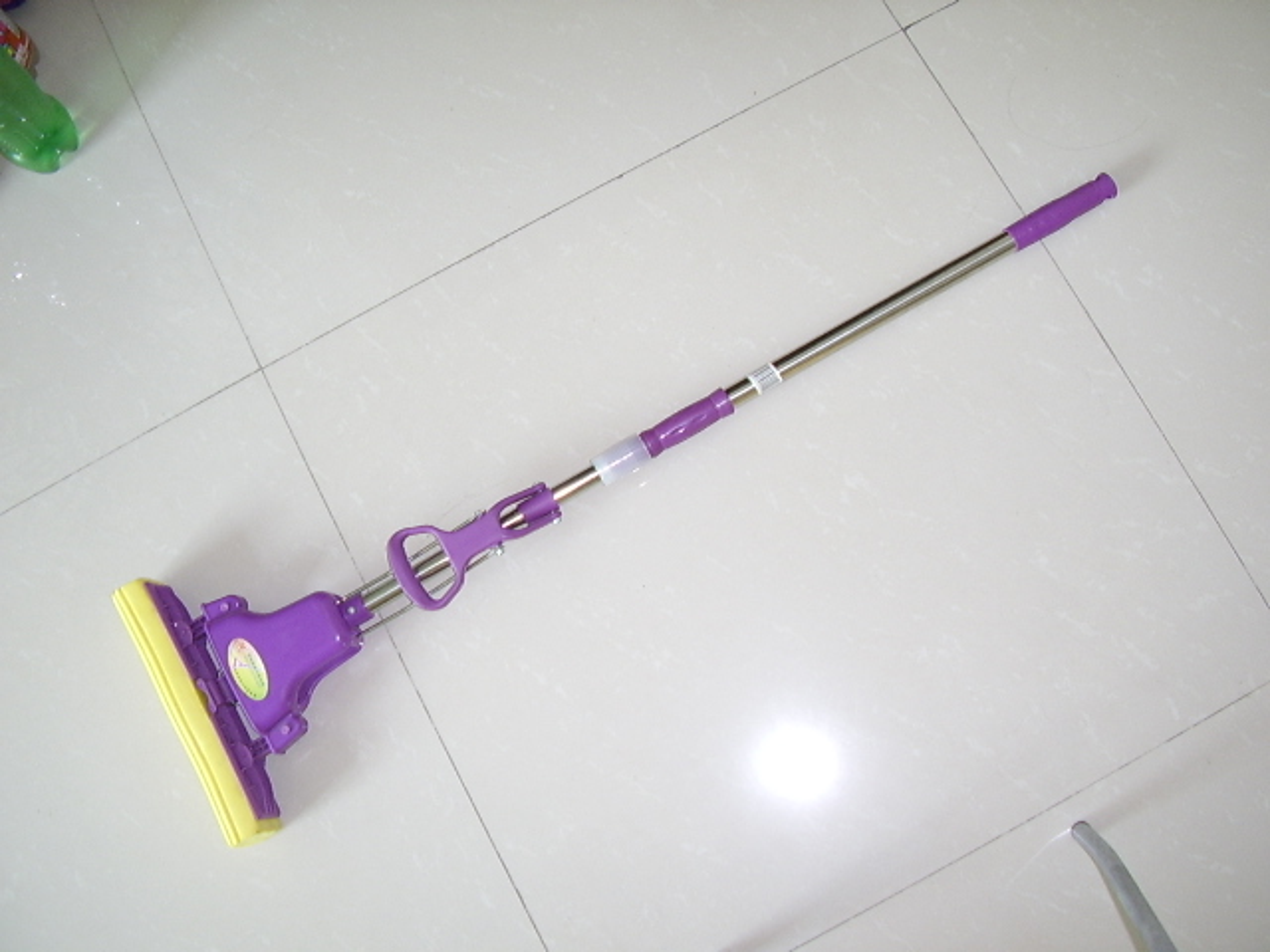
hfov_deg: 60.0
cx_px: 635
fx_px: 1101
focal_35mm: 30
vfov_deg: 46.8
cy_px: 476
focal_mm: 5.8
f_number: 2.9
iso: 100
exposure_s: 1/18
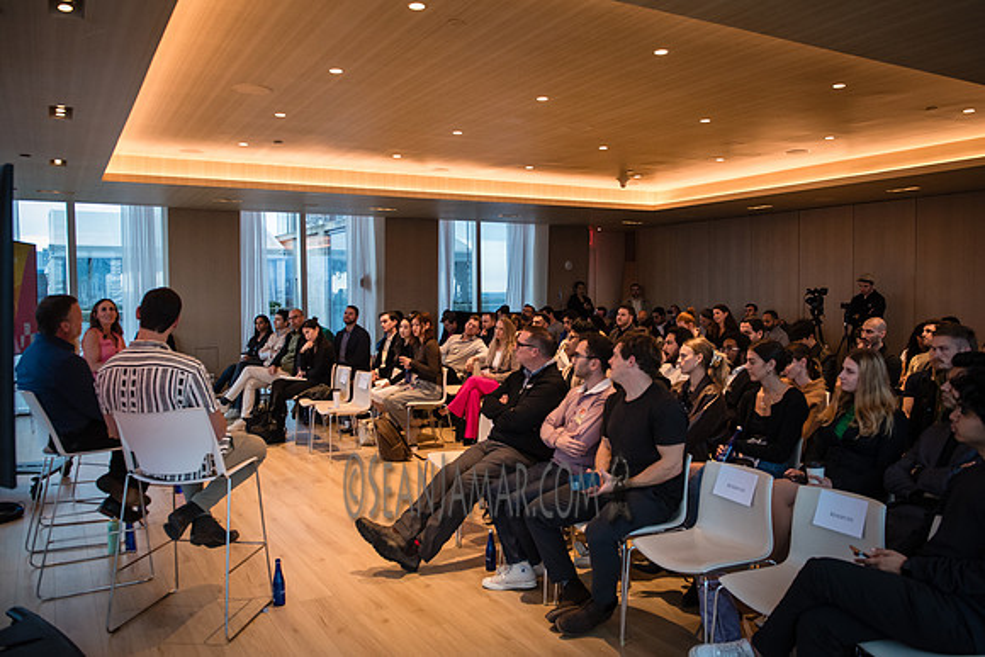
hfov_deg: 65.2
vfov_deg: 46.2
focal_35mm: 28
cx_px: 504
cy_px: 328
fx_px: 770
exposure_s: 1/250
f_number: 3.5
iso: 2000
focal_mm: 27
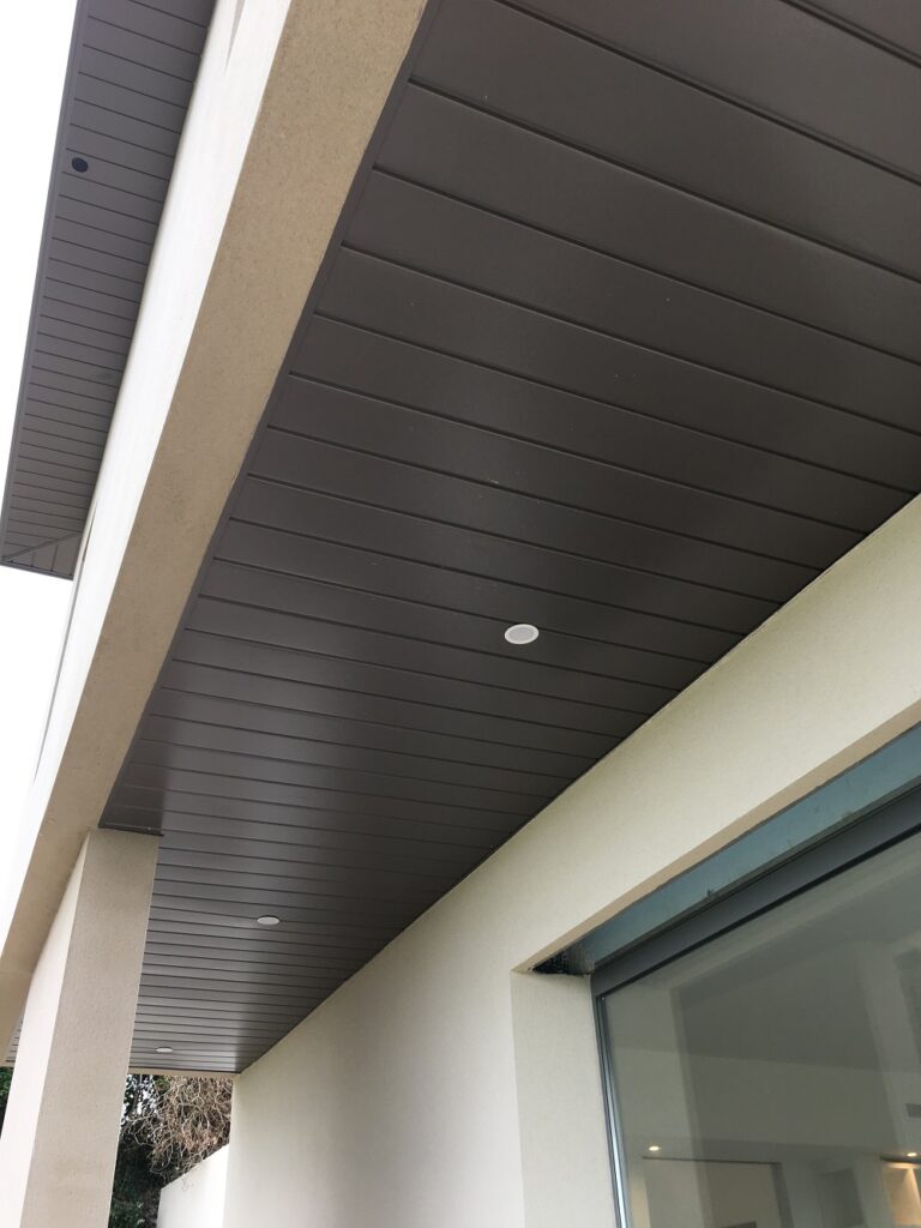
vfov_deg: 61.7
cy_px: 614
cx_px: 460
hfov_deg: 48.2
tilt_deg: +35.8
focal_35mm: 29
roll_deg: +2.6
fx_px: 1029
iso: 25
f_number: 2.2
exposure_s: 1/100
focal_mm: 4.15
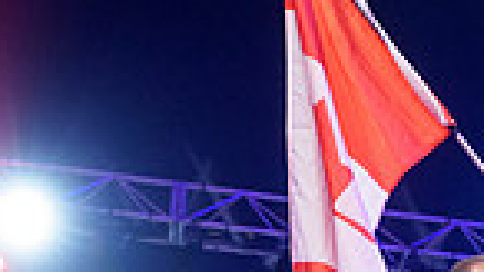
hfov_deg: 13.3
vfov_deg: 8.3
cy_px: 518
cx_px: 966
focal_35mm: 139
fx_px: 1783
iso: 2000
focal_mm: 28
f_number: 2.8
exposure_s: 1/80
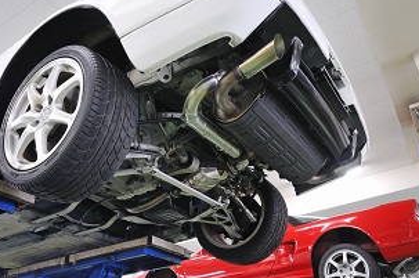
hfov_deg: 56.1
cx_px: 178
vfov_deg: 39.1
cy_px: 142
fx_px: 391
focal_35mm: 34
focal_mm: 17
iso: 200
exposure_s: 1/2
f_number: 8
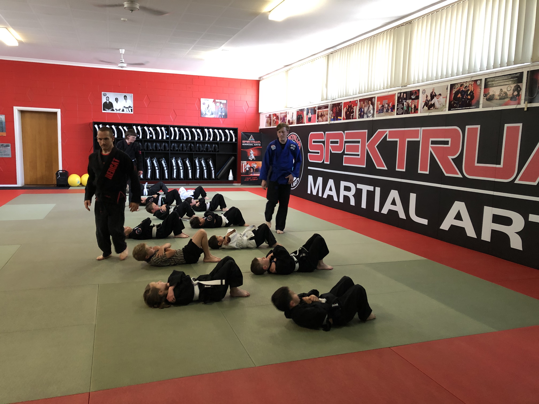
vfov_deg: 49.7
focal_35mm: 28
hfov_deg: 63.4
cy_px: 202
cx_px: 270
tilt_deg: -7.0
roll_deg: -0.3
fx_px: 436
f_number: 1.8
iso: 80
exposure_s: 1/17
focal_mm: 3.99
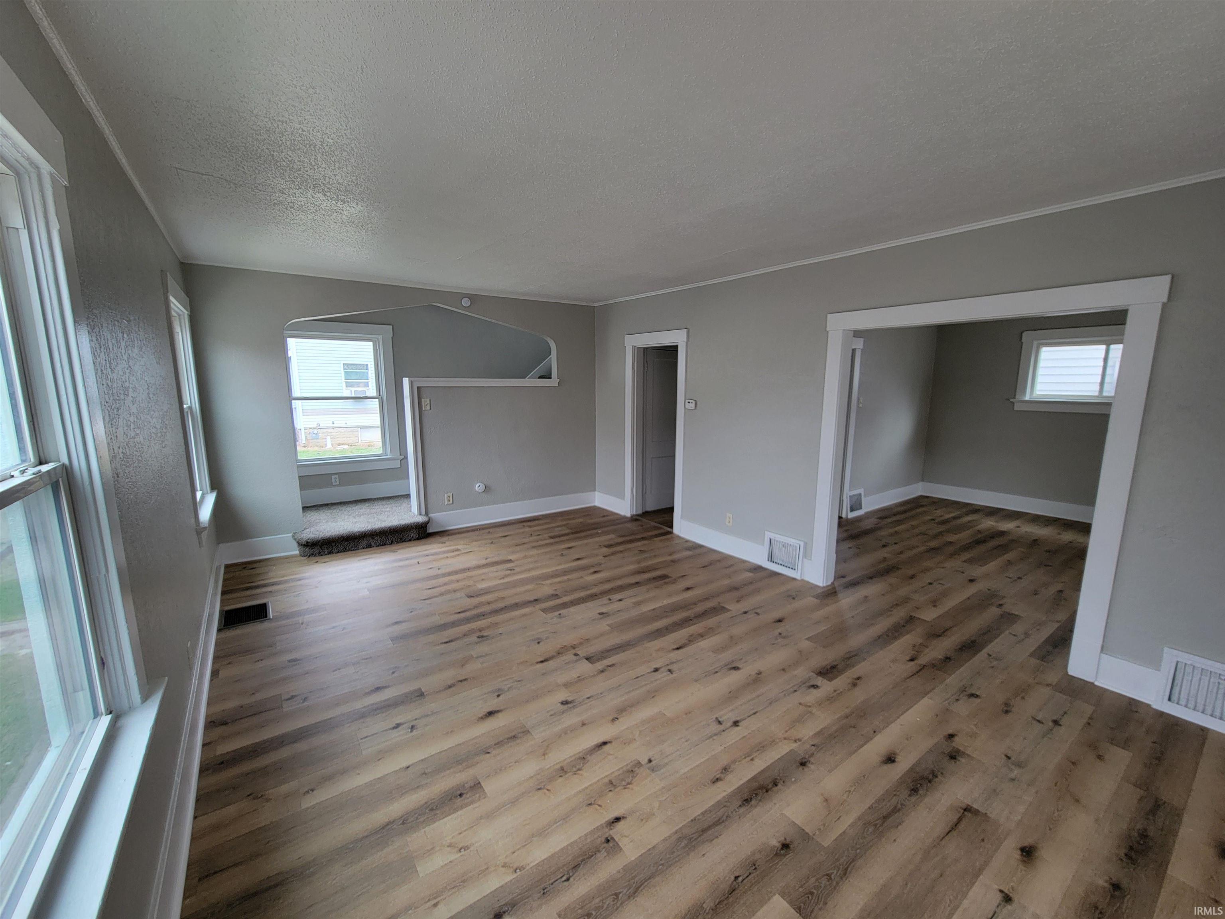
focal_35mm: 13
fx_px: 460
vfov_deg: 89.9
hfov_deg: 106.2
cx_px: 612
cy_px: 460
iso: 50
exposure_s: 1/60
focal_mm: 2.2
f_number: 2.2
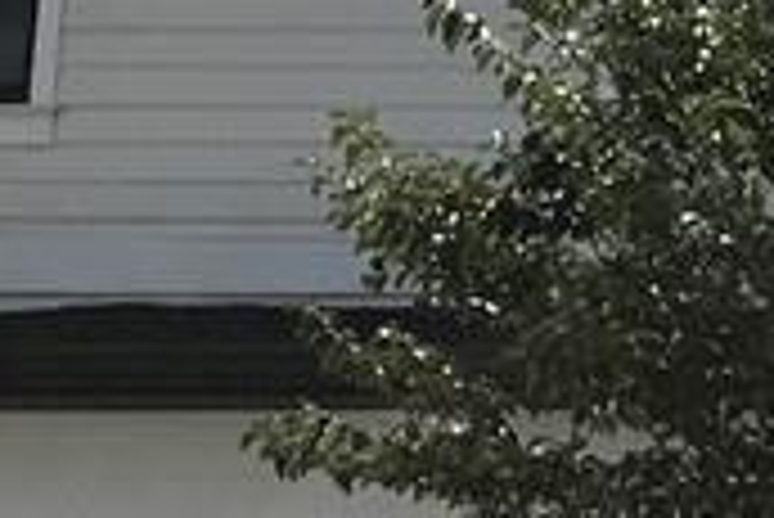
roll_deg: +0.0
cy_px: 374
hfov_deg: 9.7
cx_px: 2182
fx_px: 3723
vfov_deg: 7.9
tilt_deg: +8.0
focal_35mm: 173
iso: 25
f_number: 1.8
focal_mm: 3.99
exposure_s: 1/5051
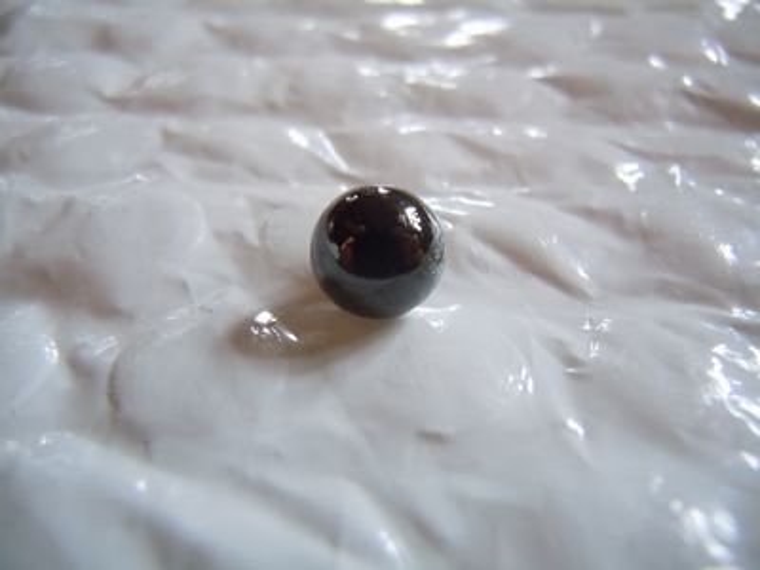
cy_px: 285
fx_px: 725
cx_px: 380
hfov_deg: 55.4
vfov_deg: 42.9
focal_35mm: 33
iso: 800
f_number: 4
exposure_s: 1/60
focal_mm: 5.9
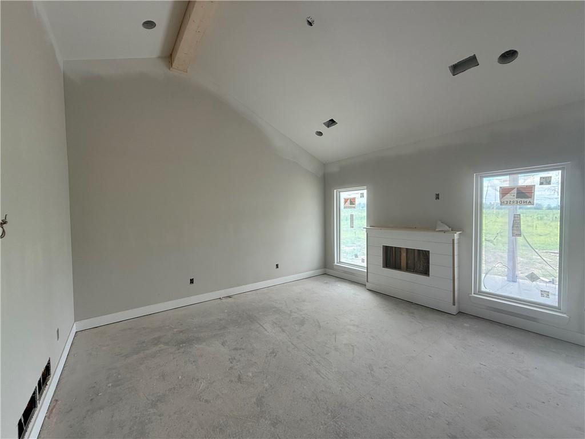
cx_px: 292
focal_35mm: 14
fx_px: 237
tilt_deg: -2.0
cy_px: 220
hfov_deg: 102.1
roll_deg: +0.4
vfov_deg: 85.7
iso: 64
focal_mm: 2.22
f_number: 2.2
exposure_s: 1/99
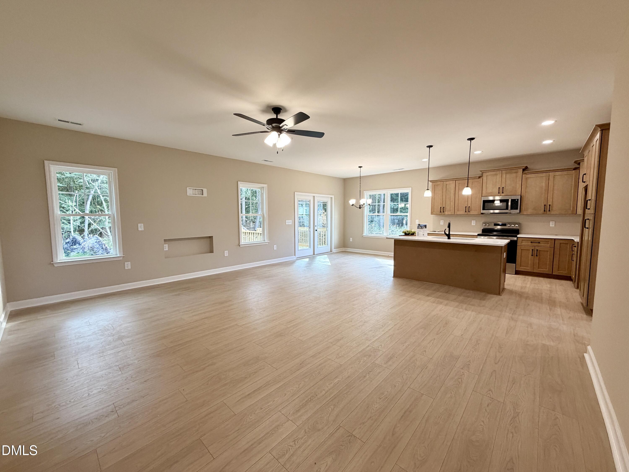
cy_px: 236
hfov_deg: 102.1
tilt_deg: -4.6
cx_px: 314
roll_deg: -0.2
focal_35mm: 14
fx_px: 254
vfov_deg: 85.7
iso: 200
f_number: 2.2
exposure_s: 1/120
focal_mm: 2.22
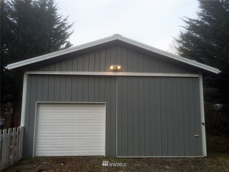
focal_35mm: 29
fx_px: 192
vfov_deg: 48.2
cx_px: 114
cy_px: 86
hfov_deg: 61.7
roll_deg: +1.1
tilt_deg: +6.2
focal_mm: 4.15
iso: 32
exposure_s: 1/477
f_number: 2.2
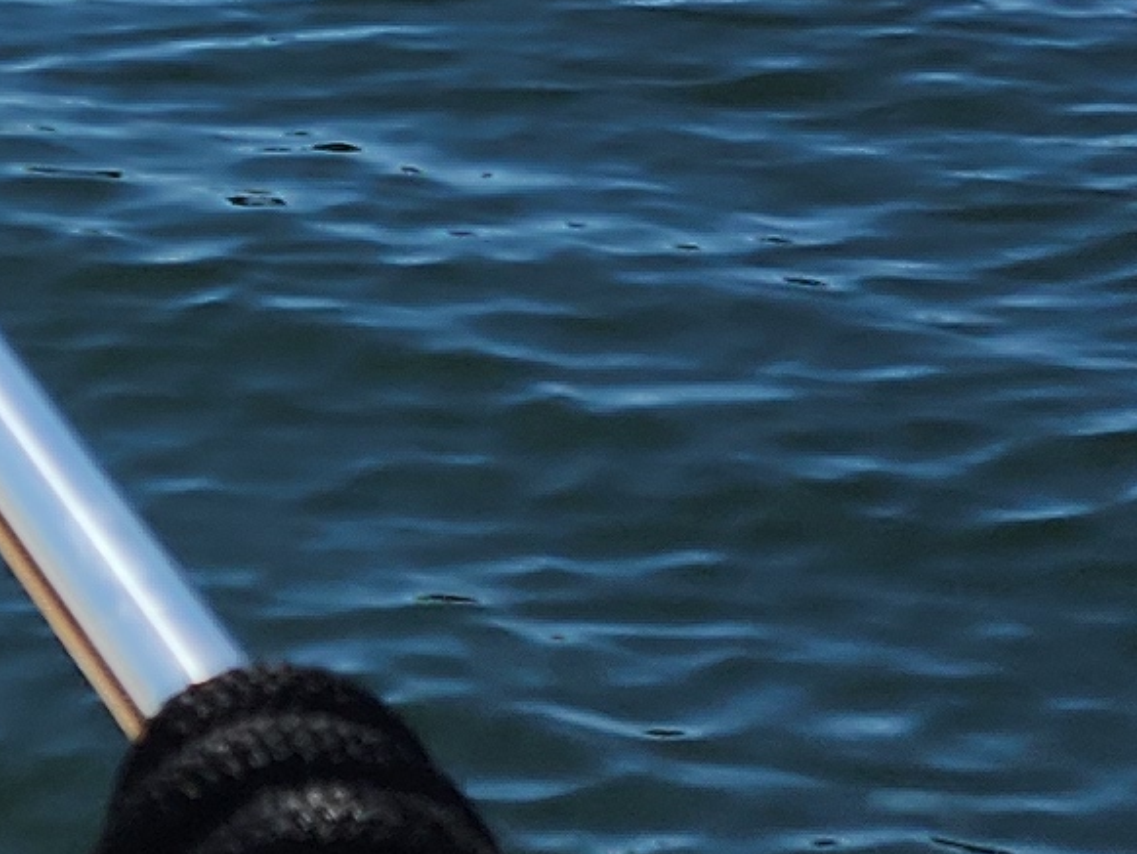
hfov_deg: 11.8
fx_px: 5192
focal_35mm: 158
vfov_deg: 8.4
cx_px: -674
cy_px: -1386
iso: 12
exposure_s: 1/1650
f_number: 1.8
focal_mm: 6.4
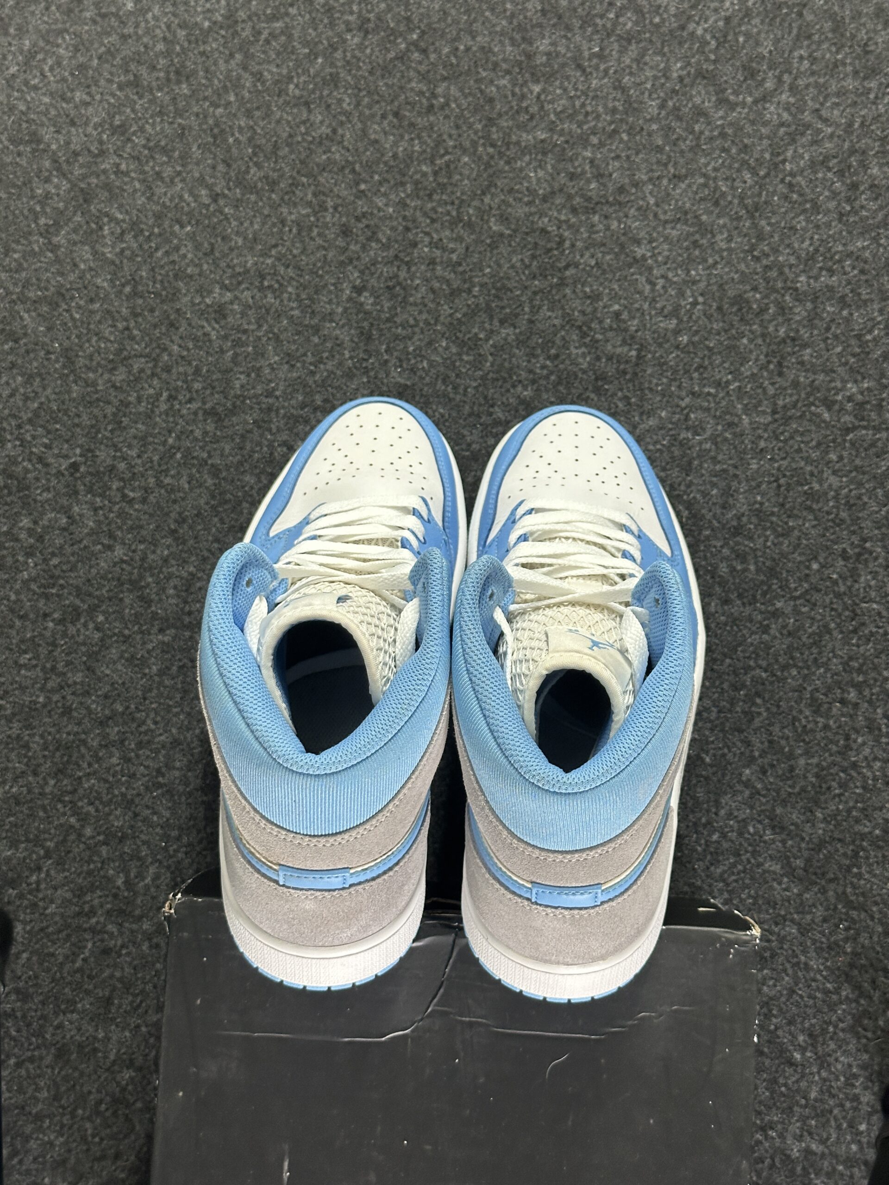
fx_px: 1644
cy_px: 592
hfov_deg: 30.3
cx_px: 444
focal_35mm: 48
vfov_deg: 39.7
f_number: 1.78
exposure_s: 1/50
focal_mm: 6.86
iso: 250
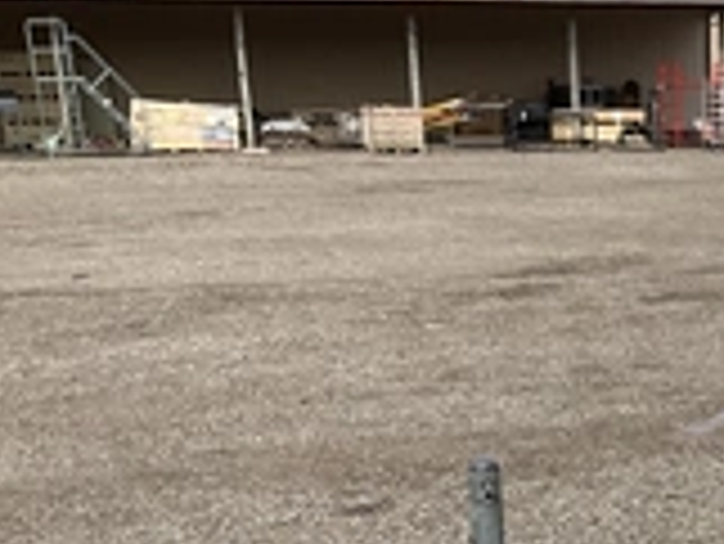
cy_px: 661
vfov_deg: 19.2
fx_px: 1507
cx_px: 720
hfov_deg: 25.7
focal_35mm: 72
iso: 25
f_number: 1.8
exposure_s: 1/1168
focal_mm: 3
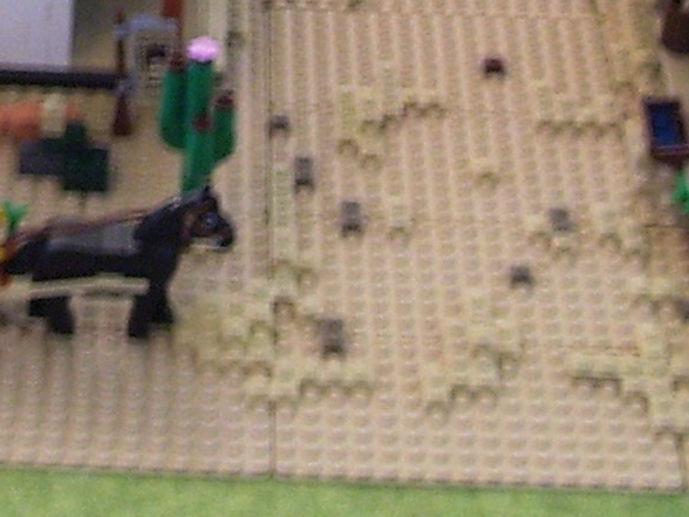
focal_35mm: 141
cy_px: -258
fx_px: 2806
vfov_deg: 10.2
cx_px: -7
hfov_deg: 13.8
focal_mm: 6
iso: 160
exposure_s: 1/8
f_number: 2.7
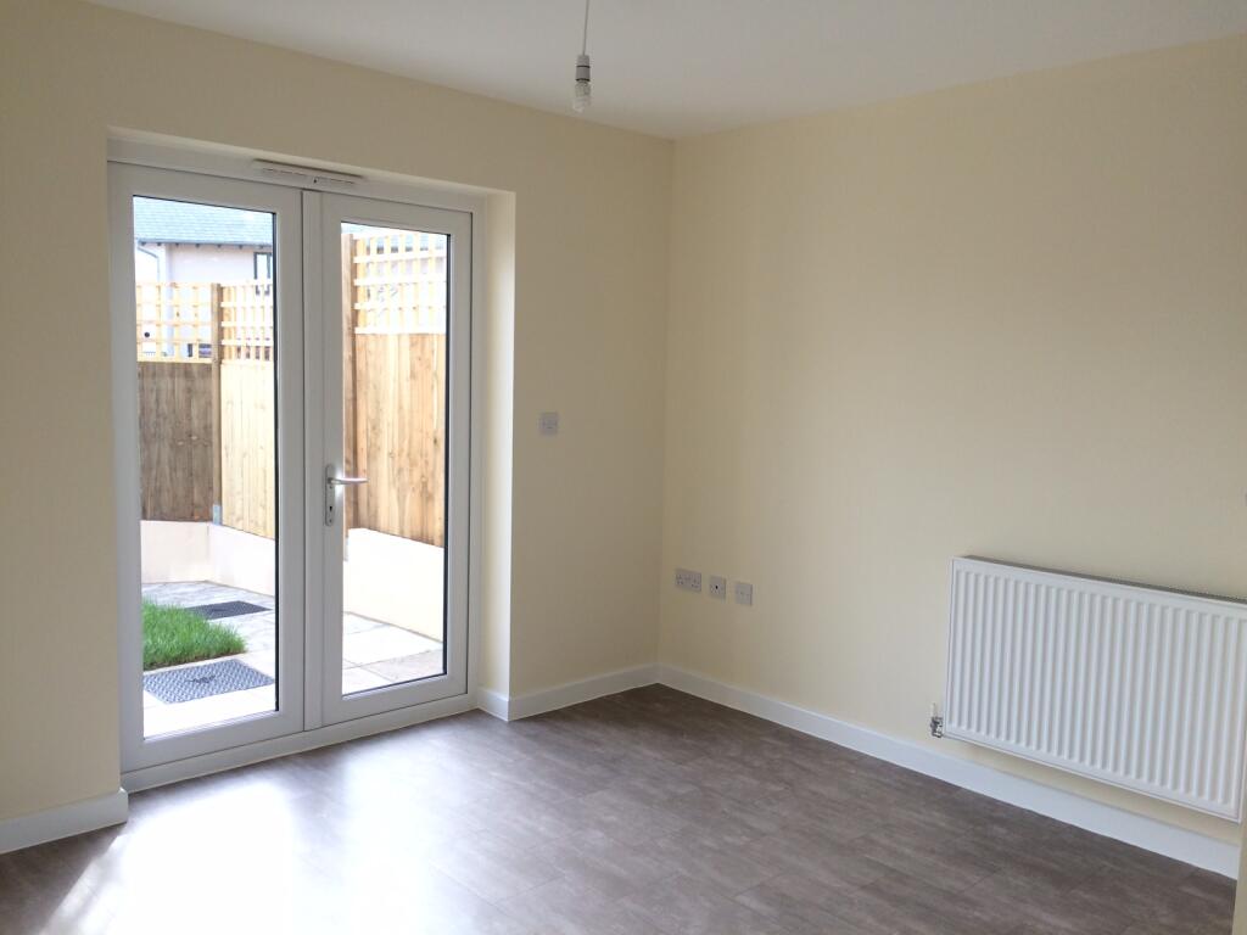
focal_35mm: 29
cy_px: 468
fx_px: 1045
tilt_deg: -5.0
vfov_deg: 48.2
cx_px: 624
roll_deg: -0.8
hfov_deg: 61.7
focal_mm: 4.15
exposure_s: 1/127
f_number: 2.2
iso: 32
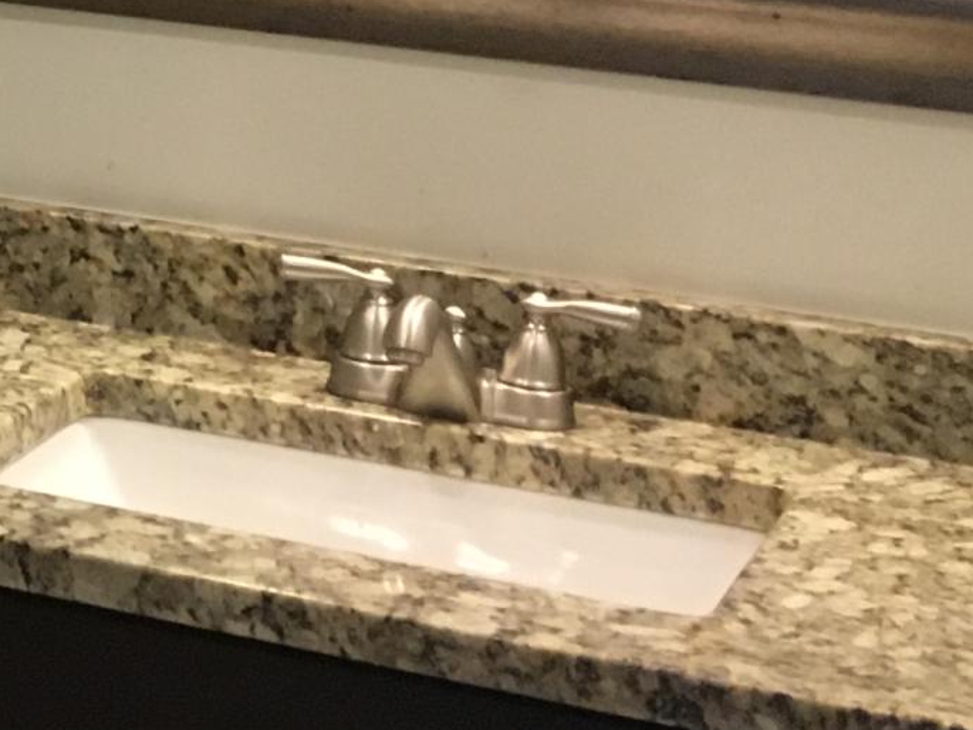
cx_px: -918
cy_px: -135
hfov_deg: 13.5
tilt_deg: -6.4
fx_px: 3570
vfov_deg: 11.5
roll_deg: -0.9
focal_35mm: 127
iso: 160
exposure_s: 1/30
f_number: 2.2
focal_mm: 4.15
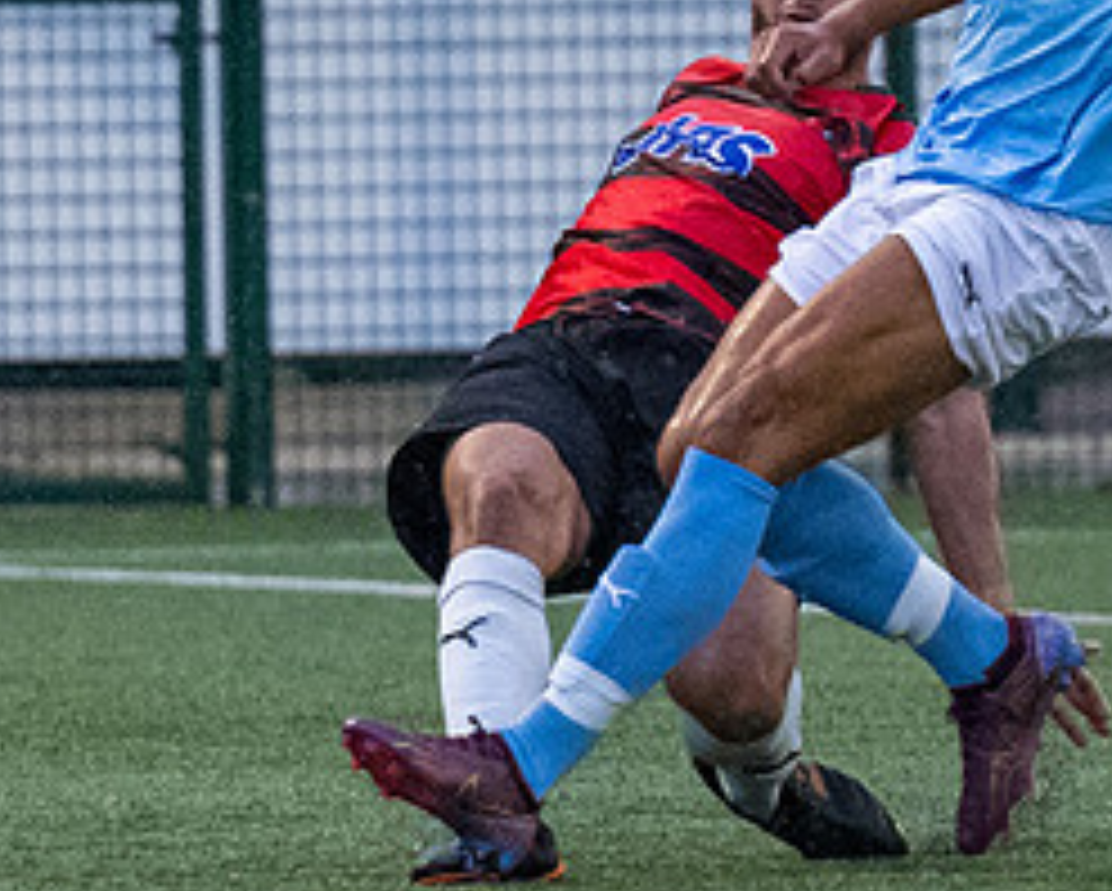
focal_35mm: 1195
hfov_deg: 1.6
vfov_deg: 1.3
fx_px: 39360
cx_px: 1000
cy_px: 218
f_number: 2.8
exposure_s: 1/2000
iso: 4000
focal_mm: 165
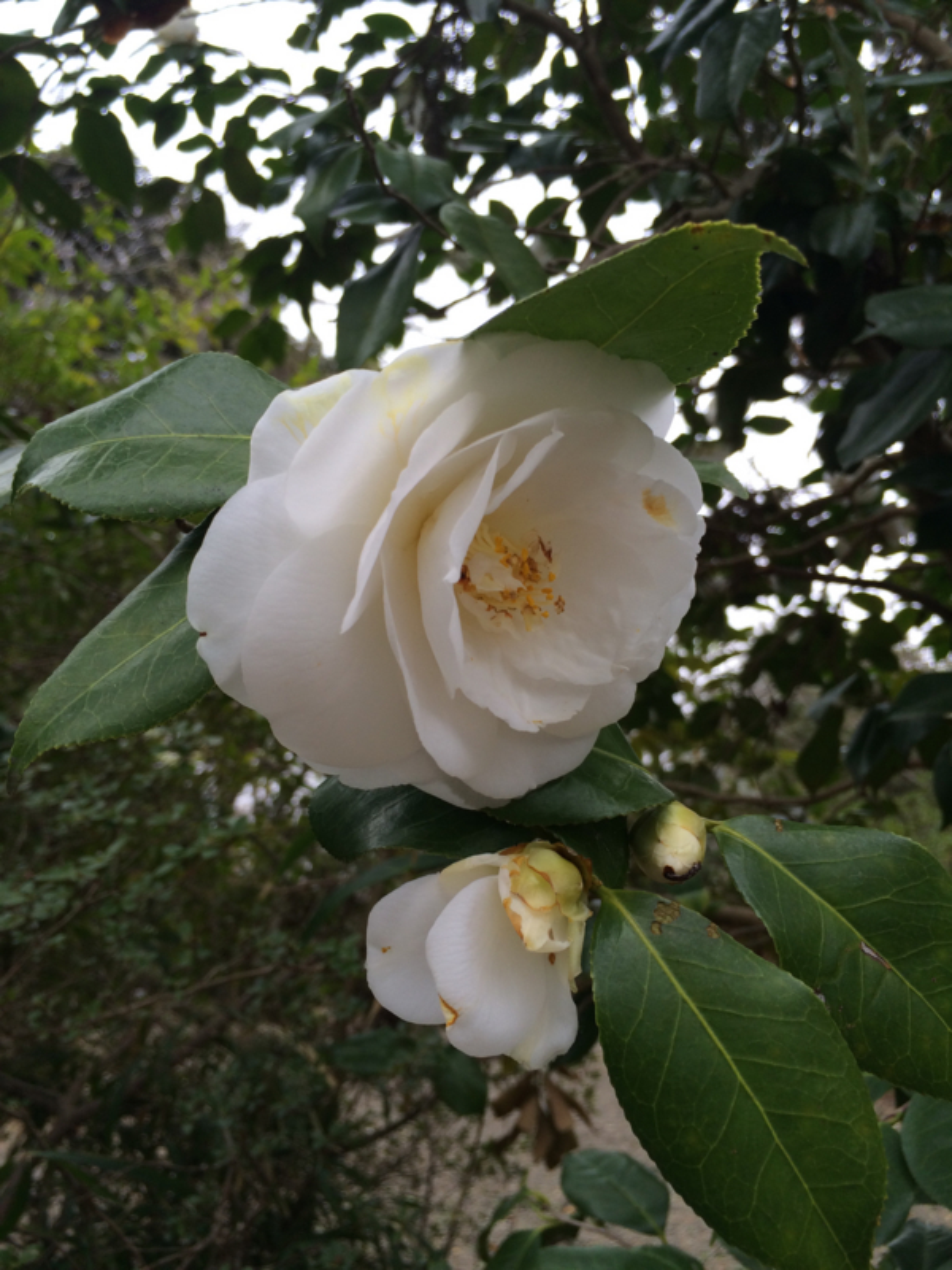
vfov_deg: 61.7
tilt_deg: +17.1
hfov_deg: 48.2
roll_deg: +0.3
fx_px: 1063
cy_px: 635
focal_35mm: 29
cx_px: 476
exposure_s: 1/122
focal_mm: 4.15
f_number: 2.2
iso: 32
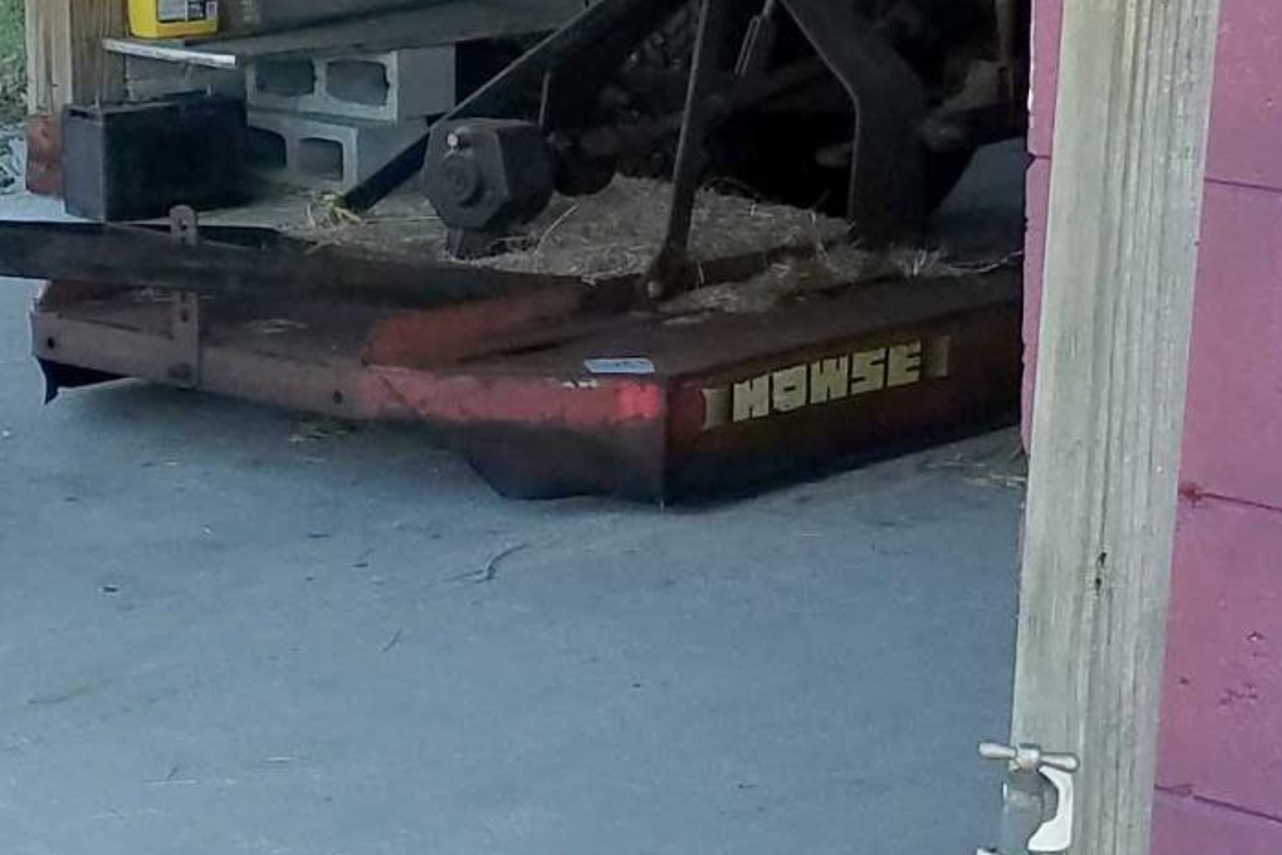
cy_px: 358
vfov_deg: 11.8
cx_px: 442
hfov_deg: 17.6
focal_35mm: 116
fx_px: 4131
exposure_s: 1/732
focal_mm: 4.2
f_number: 1.7
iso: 40
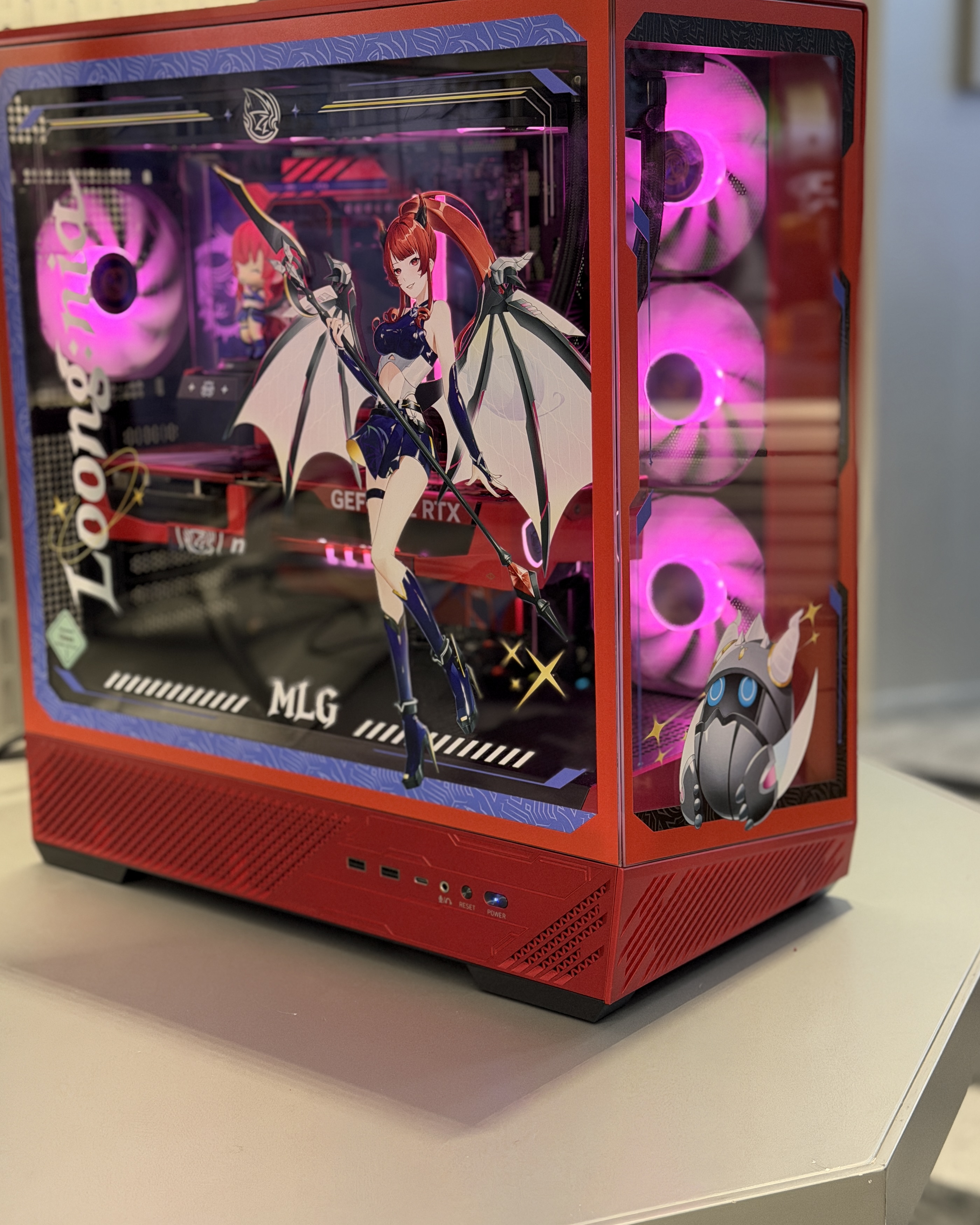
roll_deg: +1.3
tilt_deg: -9.6
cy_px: 568
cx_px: 468
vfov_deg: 34.7
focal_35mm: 54
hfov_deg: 28.1
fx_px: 1958
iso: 200
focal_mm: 6.76
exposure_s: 1/100
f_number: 1.78
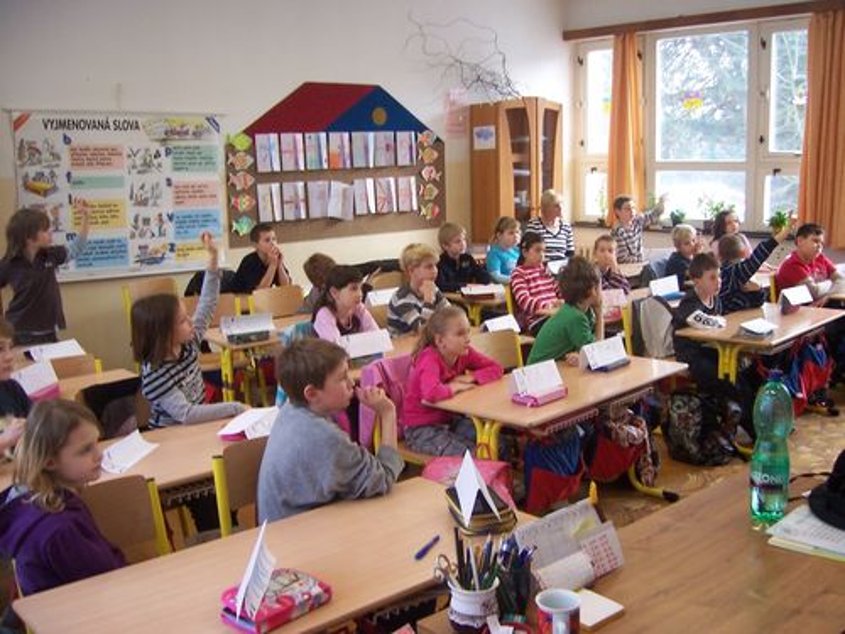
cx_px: 422
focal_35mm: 36
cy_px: 317
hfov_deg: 51.4
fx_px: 879
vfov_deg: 39.7
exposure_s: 1/30
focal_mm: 6
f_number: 3
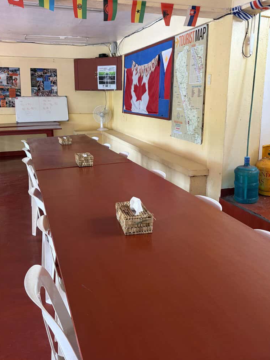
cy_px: 160
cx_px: 124
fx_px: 333
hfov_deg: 44.1
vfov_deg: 56.7
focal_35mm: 32
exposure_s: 1/88
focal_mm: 6
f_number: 1.6
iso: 125
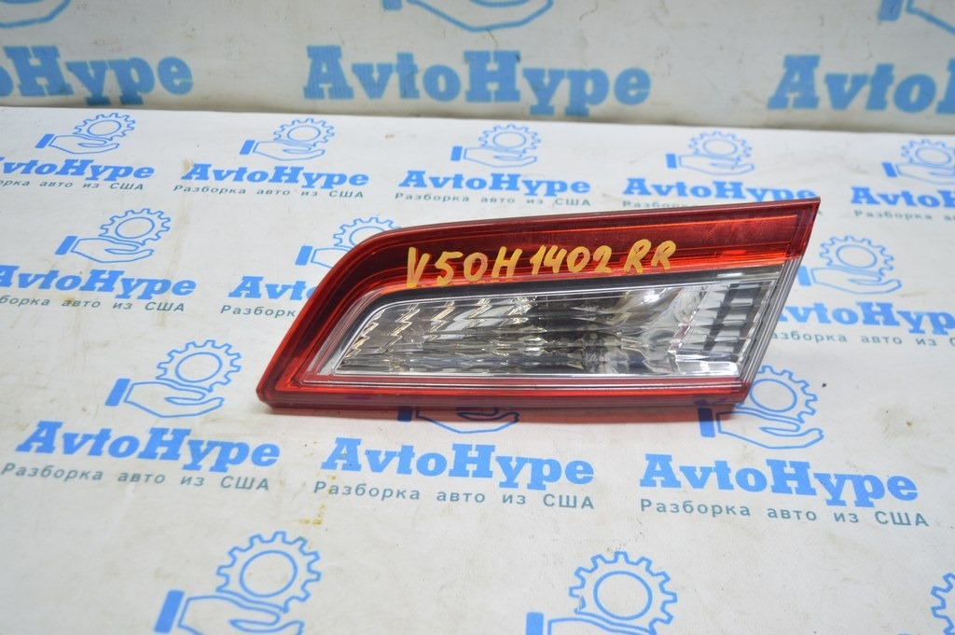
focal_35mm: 36
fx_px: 954
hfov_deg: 53.2
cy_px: 318
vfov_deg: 36.8
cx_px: 478
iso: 400
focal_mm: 24
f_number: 4
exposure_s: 1/40
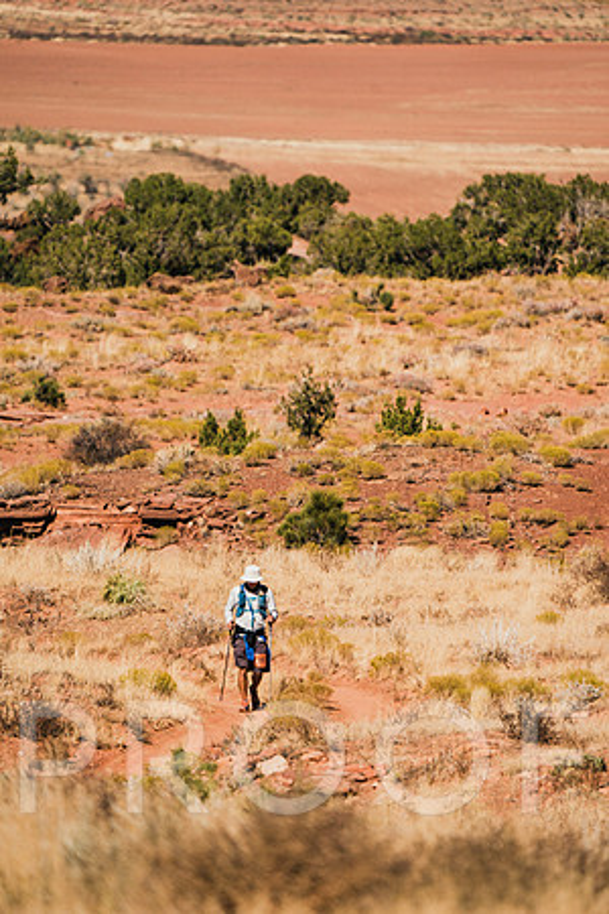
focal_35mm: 600
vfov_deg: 3.4
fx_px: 15224
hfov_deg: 2.3
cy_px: 457
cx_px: 304
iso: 160
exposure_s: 1/1250
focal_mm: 600
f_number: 6.3
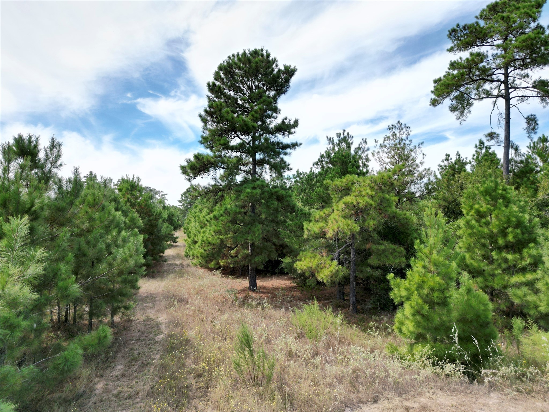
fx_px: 381
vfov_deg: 56.8
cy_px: 206
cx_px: 274
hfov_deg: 71.6
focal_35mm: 24
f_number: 1.7
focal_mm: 6.72
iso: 100
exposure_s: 1/2500
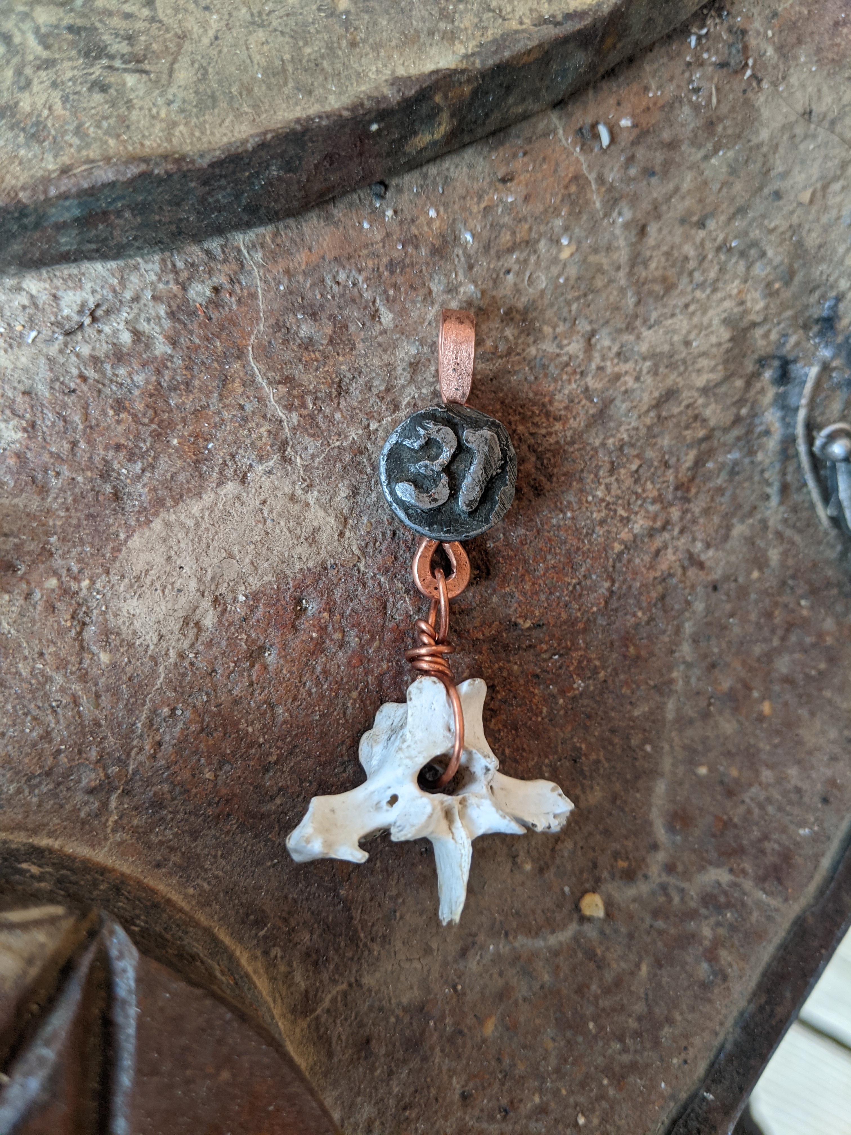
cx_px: 426
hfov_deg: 51.4
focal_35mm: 27
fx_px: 885
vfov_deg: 65.3
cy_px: 568
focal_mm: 4.44
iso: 48
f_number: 1.8
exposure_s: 1/82.4
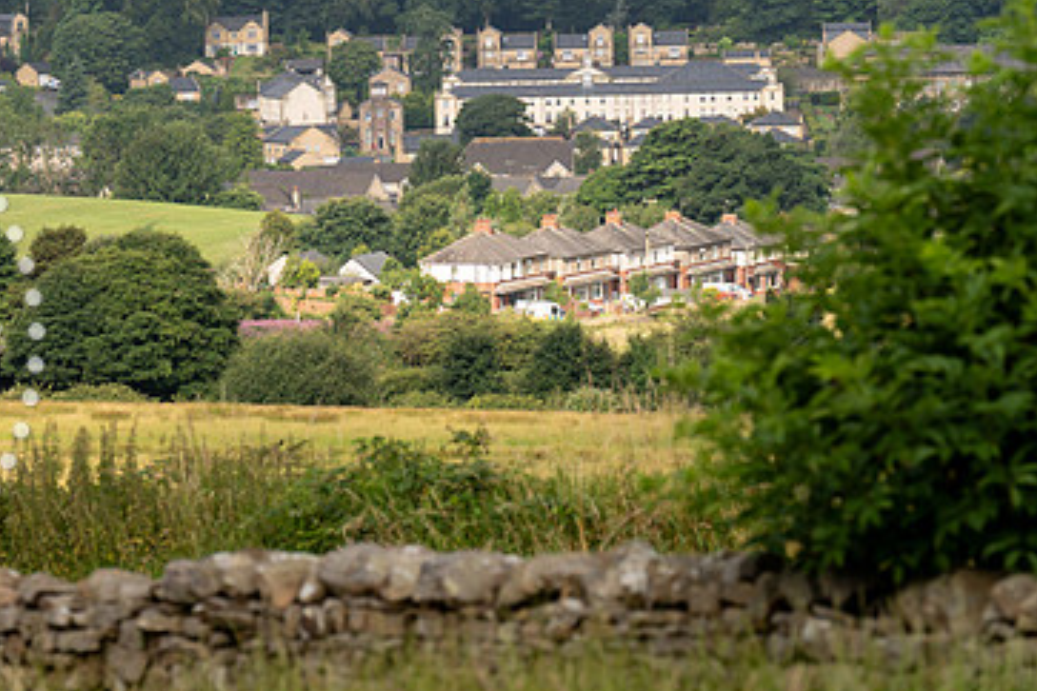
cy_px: 190
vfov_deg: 6.9
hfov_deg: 10.3
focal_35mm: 200
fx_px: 5761
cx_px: 220
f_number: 4.5
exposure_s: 1/800
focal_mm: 123
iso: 320
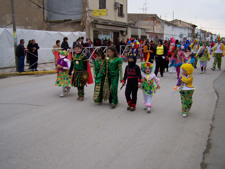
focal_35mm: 38
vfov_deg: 37.7
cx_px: 112
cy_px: 84
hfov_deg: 49.0
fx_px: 247
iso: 64
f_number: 2.8
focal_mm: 6.3
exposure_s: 1/320
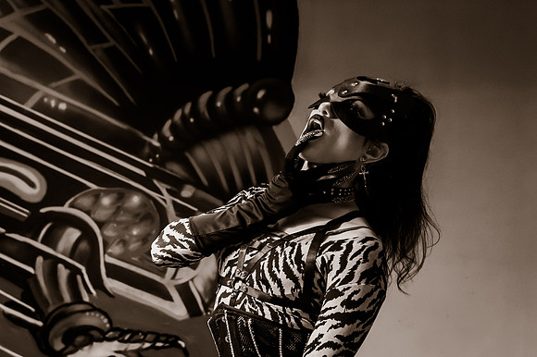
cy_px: 199
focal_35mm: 57
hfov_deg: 35.0
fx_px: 844
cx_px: 188
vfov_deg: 23.9
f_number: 4
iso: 2000
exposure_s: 1/100
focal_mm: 35
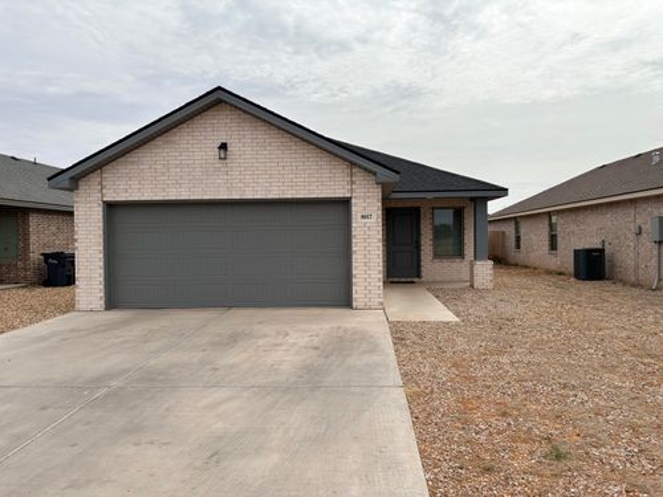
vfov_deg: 53.1
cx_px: 332
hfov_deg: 67.3
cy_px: 248
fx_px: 498
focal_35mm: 26
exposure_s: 1/6993
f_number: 1.6
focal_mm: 5.96
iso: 50
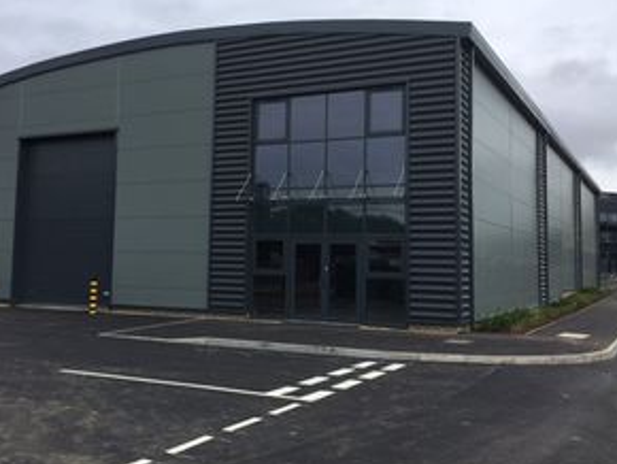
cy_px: 200
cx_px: 270
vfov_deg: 35.9
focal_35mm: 40
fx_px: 714
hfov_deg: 46.7
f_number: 2.2
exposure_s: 1/1054
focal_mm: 4.15
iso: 25
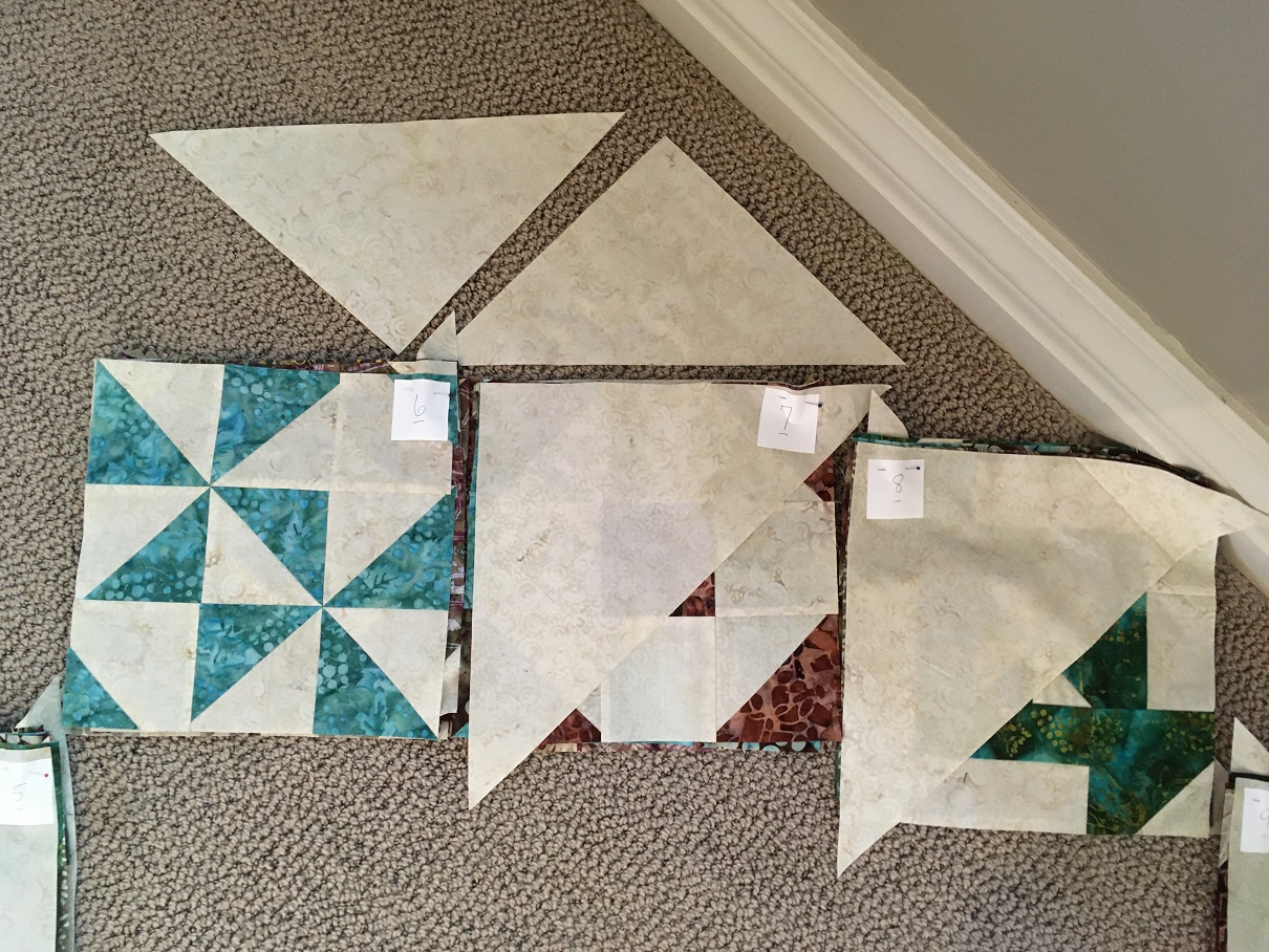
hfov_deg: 61.6
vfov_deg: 48.2
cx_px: 634
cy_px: 476
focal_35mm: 29
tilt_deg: -81.8
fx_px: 1063
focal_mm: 4.15
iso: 200
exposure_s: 1/17
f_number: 2.2
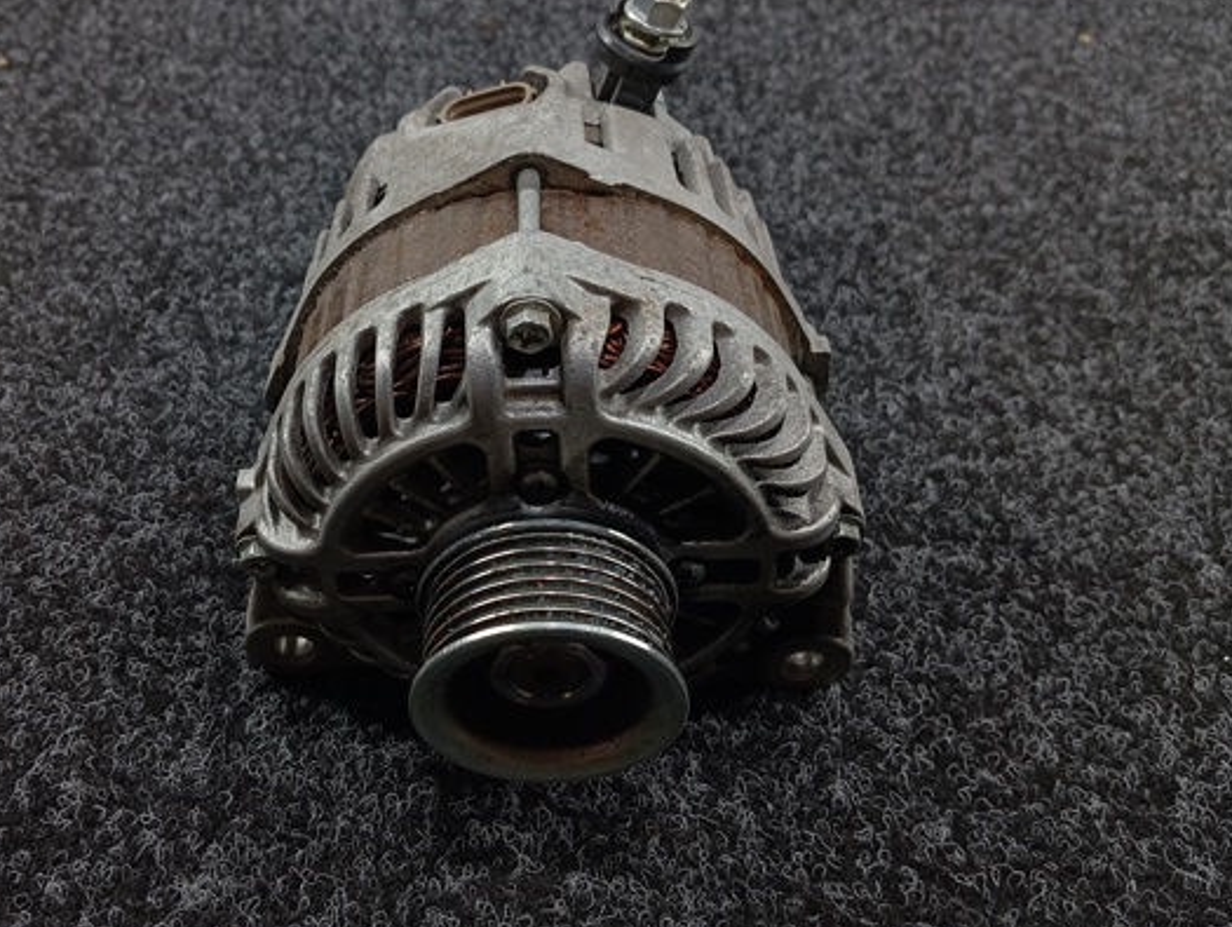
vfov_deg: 41.8
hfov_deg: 53.6
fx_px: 1211
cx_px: 506
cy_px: 399
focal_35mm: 34
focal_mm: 4.22
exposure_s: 1/50
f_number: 1.8
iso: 185
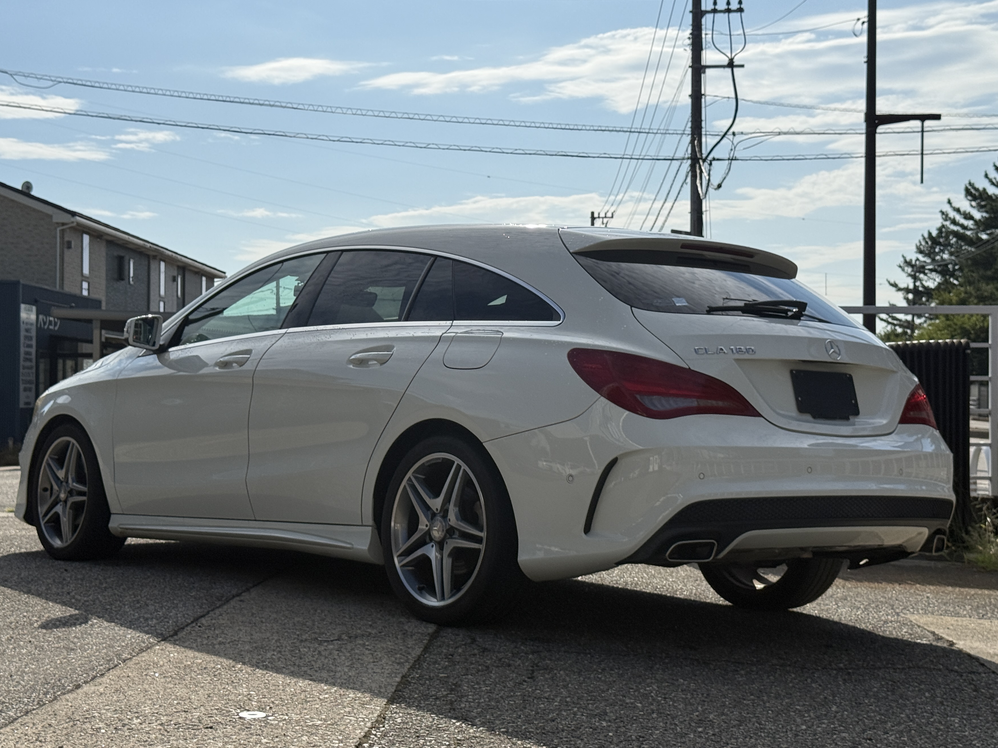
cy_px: 356
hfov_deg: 34.9
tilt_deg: +1.5
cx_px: 487
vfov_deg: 26.6
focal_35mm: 55
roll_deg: -0.4
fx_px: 1586
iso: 50
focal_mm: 6.76
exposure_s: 1/13333
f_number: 1.78
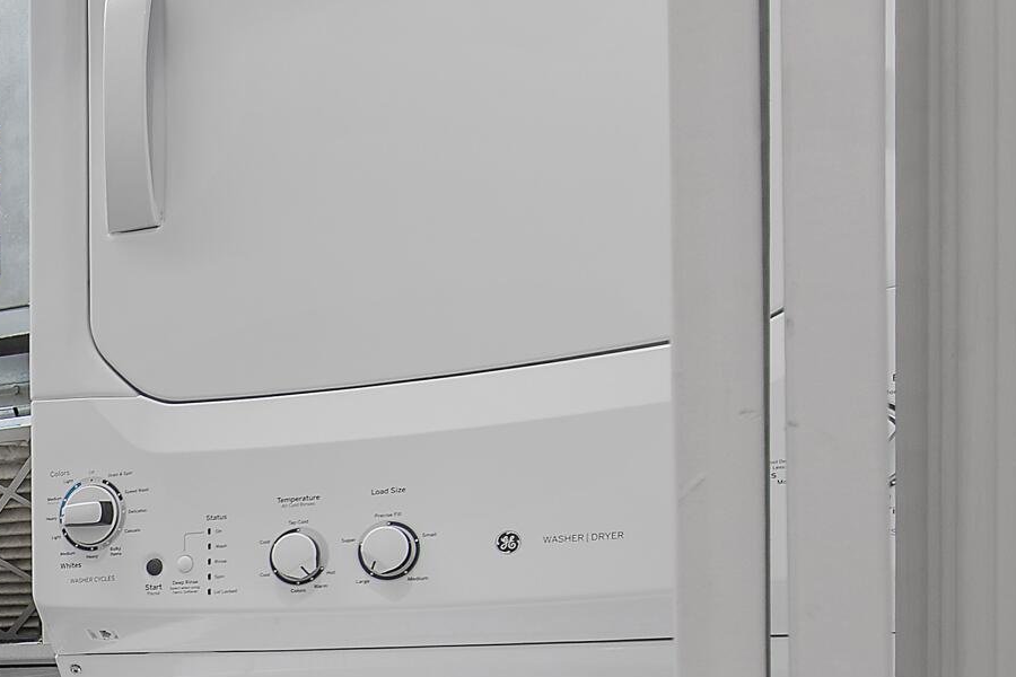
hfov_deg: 31.7
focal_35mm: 50
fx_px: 1411
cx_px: -256
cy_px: 748
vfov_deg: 25.1
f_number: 4.5
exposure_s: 1/2
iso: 100
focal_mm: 10
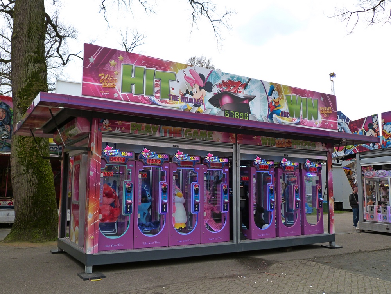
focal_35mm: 32
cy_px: 147
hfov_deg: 56.8
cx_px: 196
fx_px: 361
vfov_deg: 44.2
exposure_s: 1/250
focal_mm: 5.6
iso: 160
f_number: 4
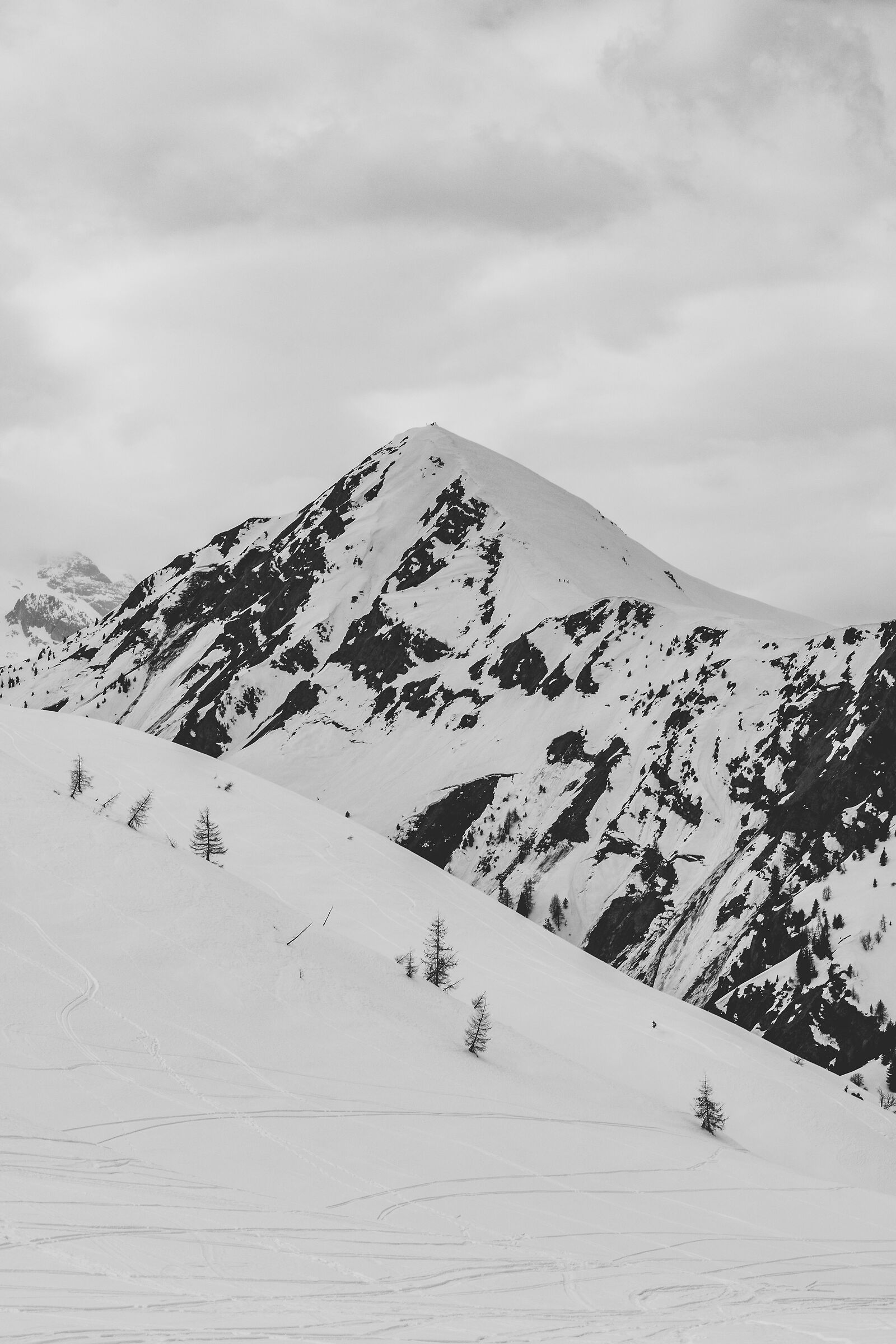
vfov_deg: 19.5
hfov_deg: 13.0
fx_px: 3920
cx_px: 448
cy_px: 672
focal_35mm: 105
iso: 100
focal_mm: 70
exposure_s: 1/320
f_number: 13
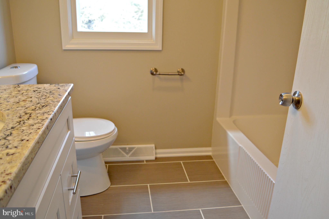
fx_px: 246
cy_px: 110
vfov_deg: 47.8
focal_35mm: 27
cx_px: 164
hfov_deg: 67.4
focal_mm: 18
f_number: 4
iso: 400
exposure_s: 1/60
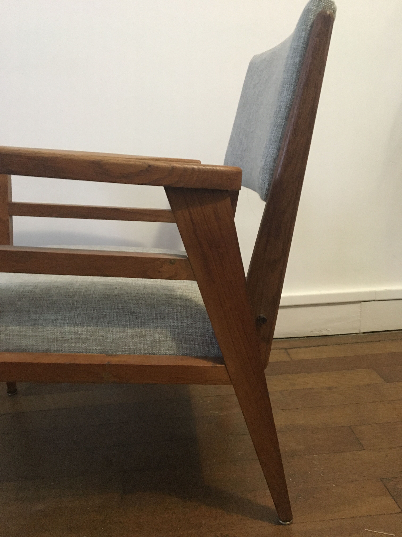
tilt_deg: -15.2
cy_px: 268
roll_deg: +2.9
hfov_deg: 48.2
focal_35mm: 29
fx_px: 449
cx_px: 201
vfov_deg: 61.7
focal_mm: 4.15
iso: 400
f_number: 2.2
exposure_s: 1/17
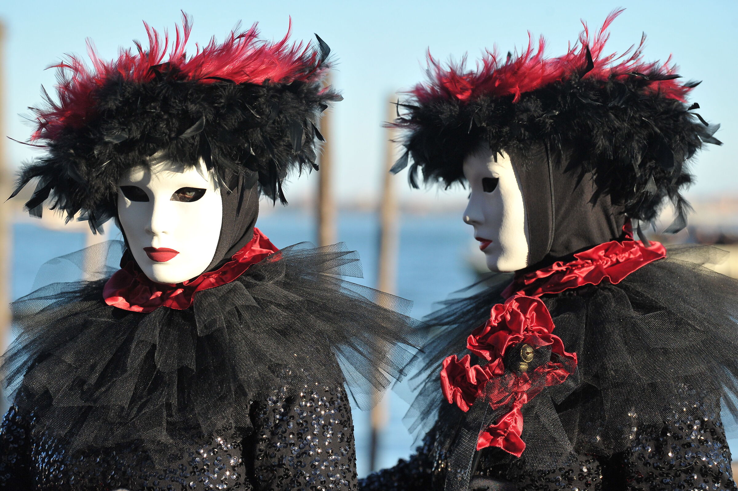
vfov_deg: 10.5
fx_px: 2663
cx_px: 369
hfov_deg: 15.8
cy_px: 246
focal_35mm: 130
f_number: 4.5
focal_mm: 130
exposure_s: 1/6400
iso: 2000
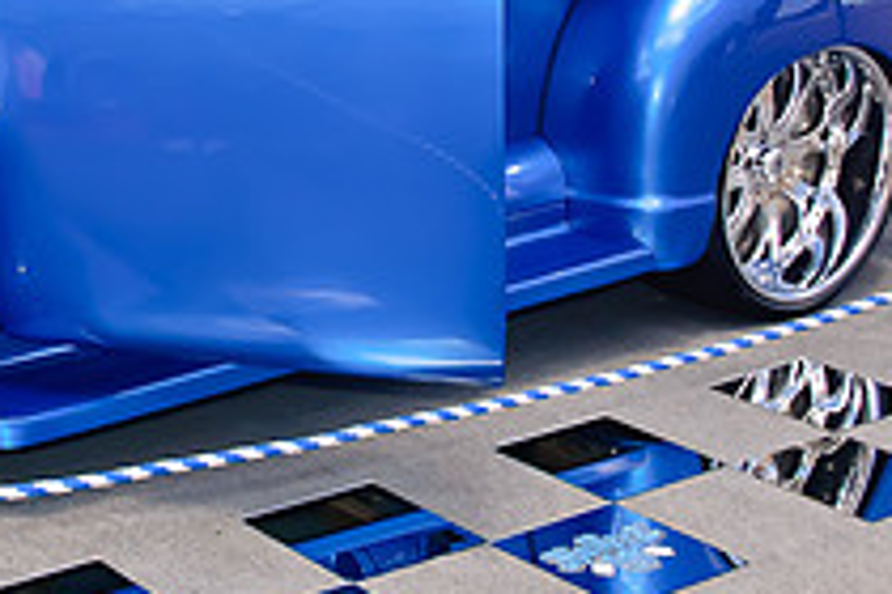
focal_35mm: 83
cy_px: 68
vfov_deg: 16.3
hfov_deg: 23.2
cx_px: -47
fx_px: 2056
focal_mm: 20
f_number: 4.5
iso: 200
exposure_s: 1/80
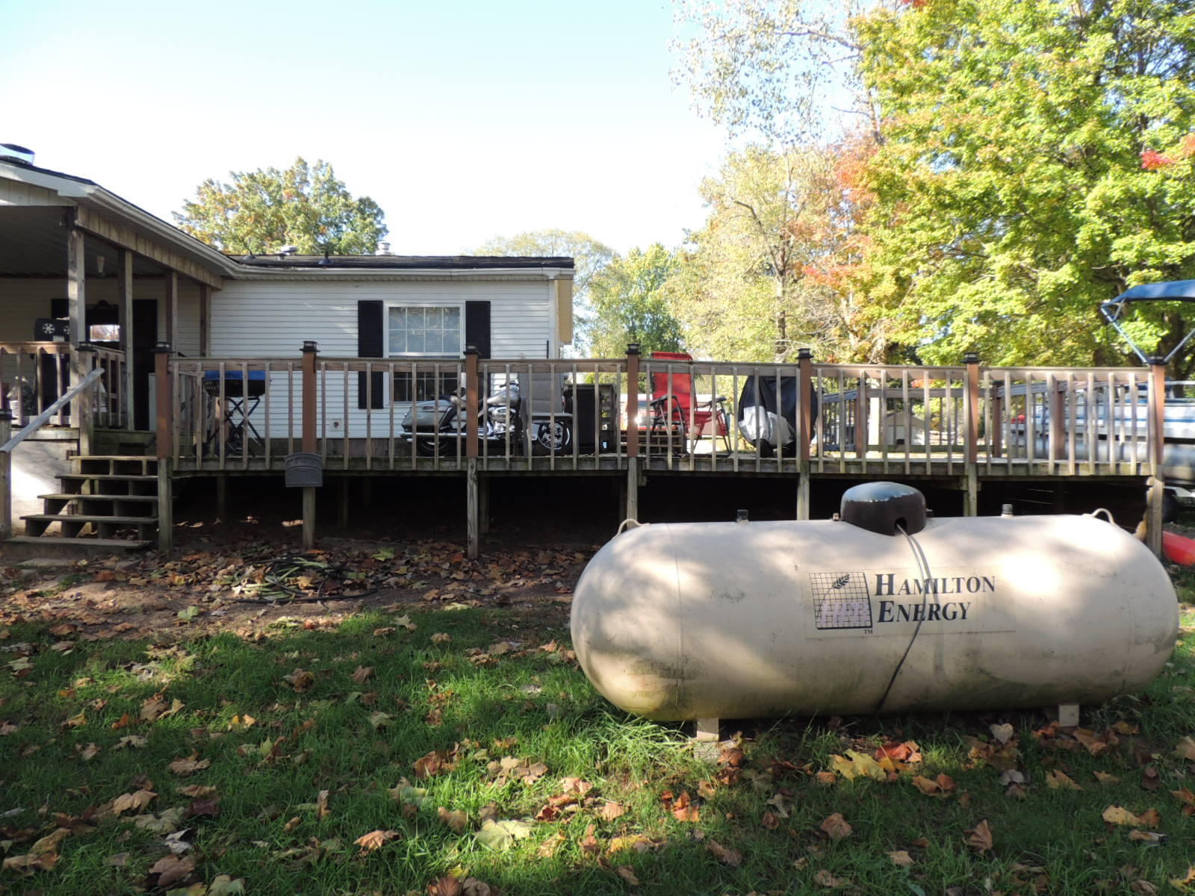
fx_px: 829
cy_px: 448
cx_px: 598
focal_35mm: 24
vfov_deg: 56.8
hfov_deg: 71.6
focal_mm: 4.3
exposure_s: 1/200
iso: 100
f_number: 3
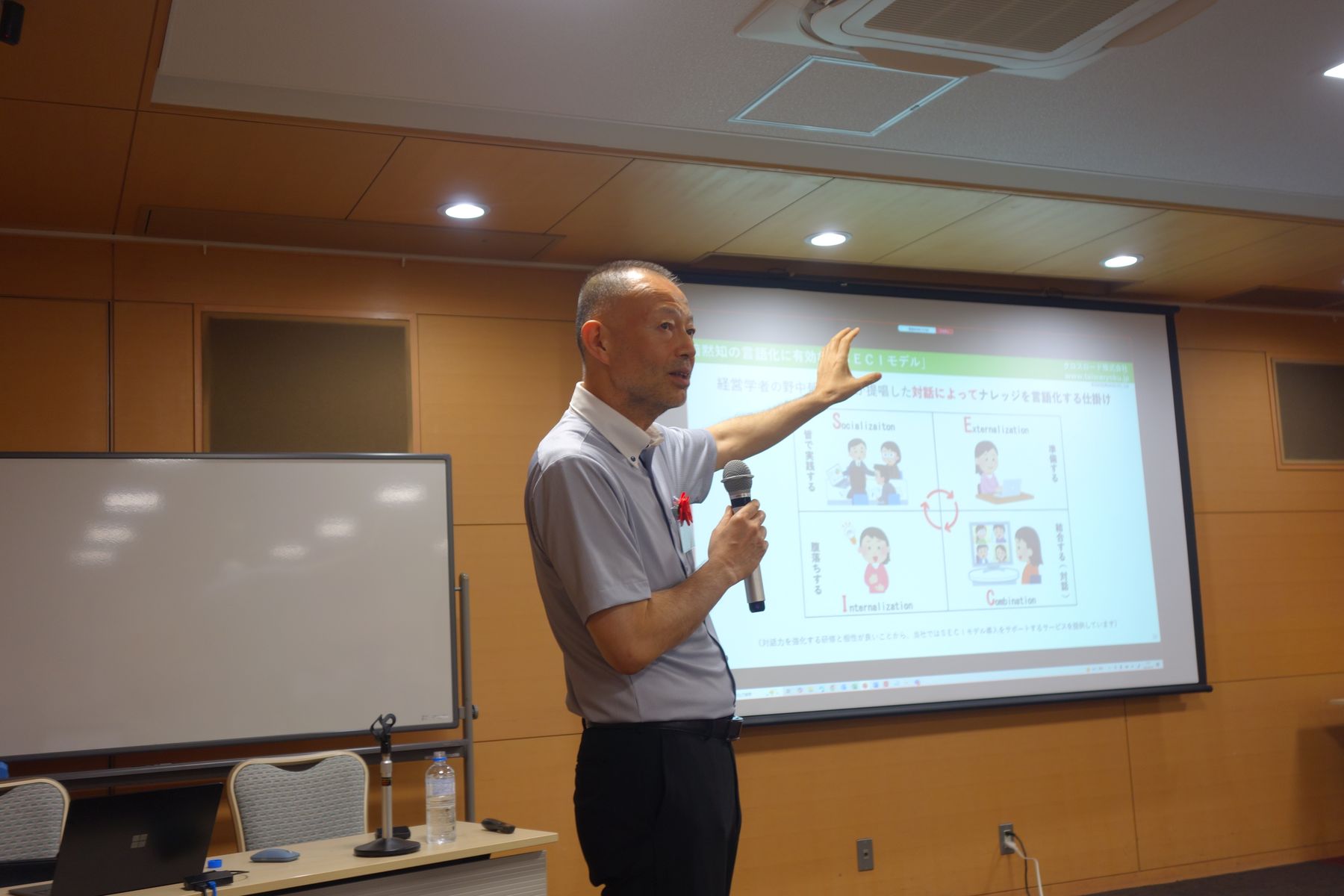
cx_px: 672
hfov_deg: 50.7
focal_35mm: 38
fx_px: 1419
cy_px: 448
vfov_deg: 35.1
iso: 125
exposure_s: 1/40
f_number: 2.8
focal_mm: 14.07
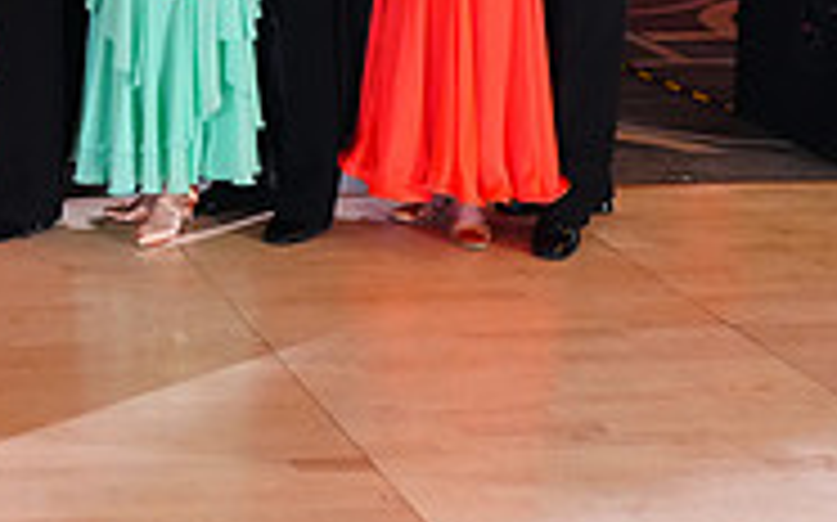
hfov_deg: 21.0
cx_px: -270
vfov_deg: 13.9
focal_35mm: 89
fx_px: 2029
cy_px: -232
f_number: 4
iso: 4000
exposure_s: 1/200
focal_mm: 28
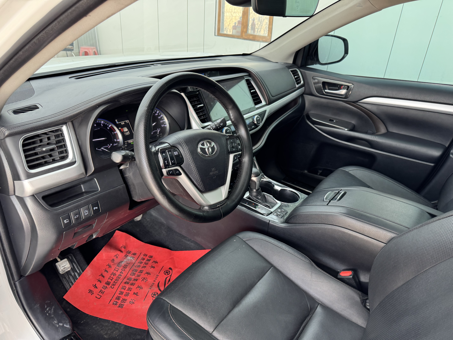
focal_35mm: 24
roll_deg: -1.4
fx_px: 314
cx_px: 226
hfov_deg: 71.6
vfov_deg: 56.8
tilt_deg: -28.0
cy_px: 170
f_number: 1.78
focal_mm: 6.76
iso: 125
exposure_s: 1/100
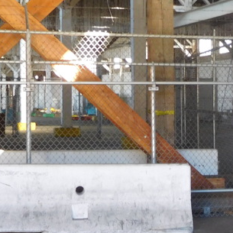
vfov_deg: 17.6
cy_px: 121
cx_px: 222
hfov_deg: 17.2
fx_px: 754
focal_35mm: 99
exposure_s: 1/30
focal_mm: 5.7
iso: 200
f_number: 3.6
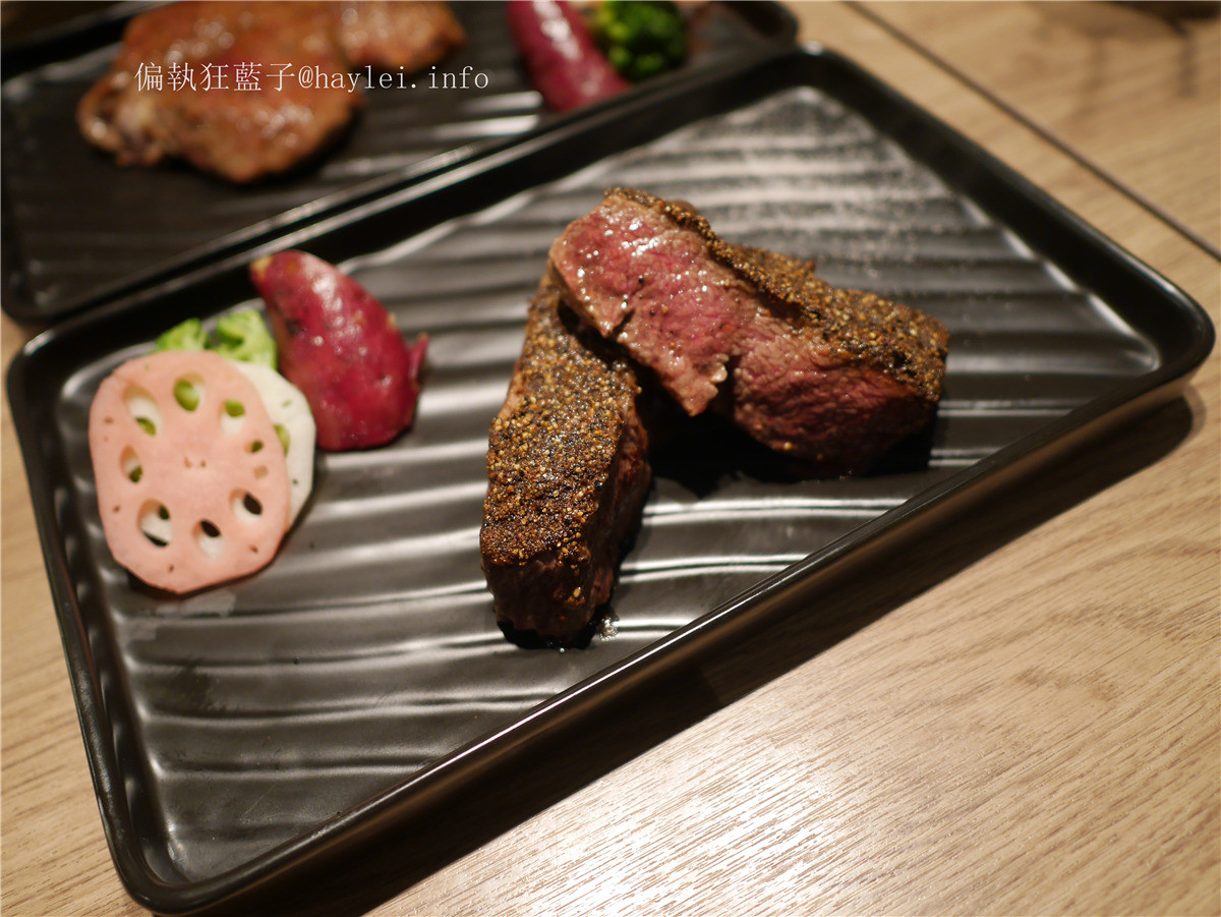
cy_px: 458
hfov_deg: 59.9
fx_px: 1059
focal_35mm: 30
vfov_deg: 46.8
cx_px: 610
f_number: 1.7
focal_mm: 15
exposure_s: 1/60
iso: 400
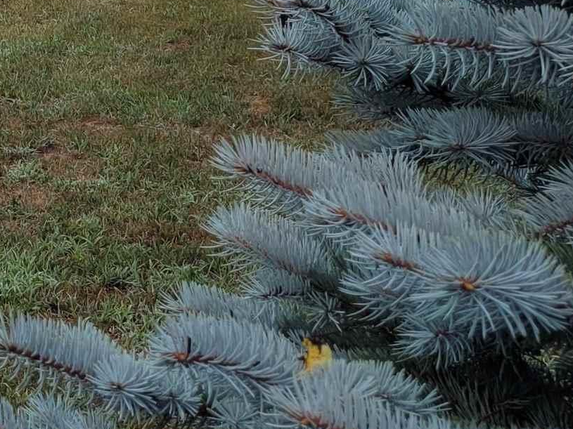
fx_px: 1622
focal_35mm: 98
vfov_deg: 14.7
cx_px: -475
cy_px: -55
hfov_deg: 16.5
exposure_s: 1/688
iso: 40
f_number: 1.8
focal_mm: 5.4
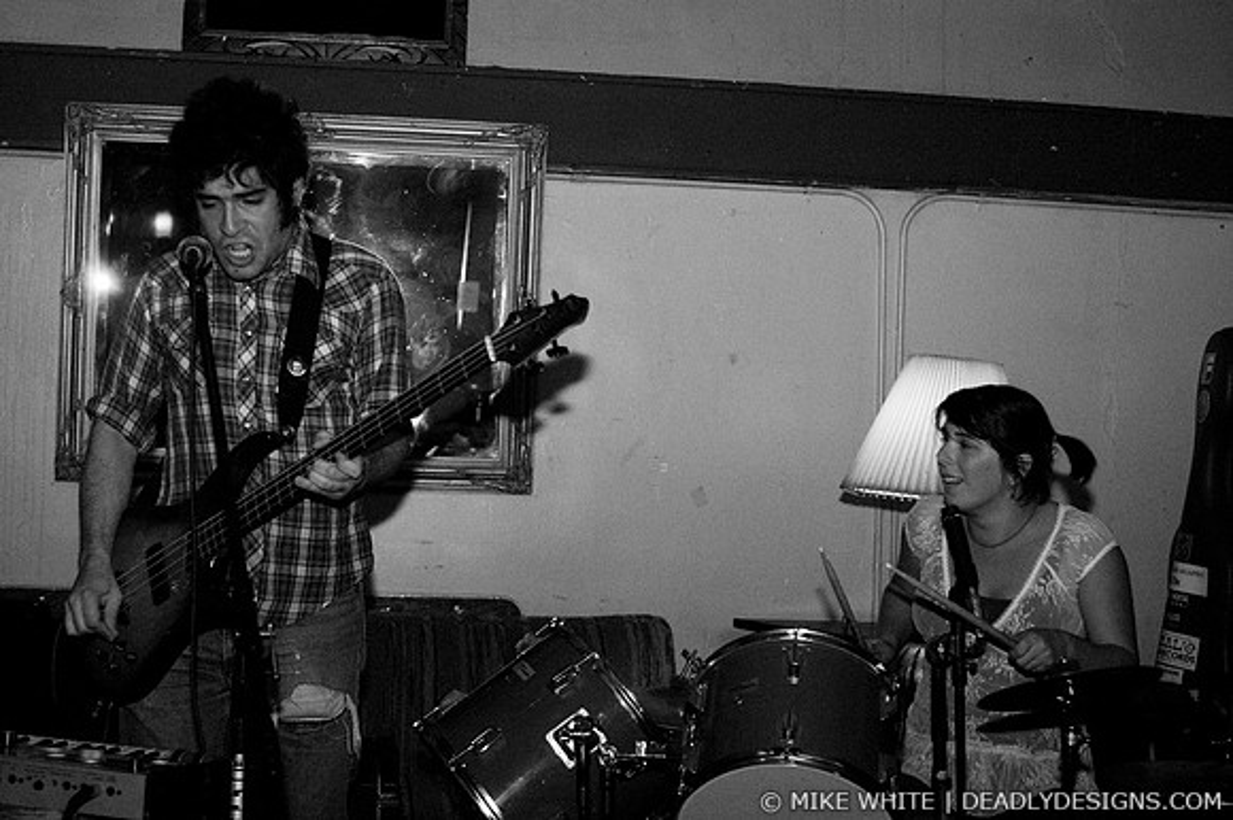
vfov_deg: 25.7
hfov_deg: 37.9
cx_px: 616
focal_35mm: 52
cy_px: 410
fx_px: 1797
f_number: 2.8
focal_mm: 35
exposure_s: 1/40
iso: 800
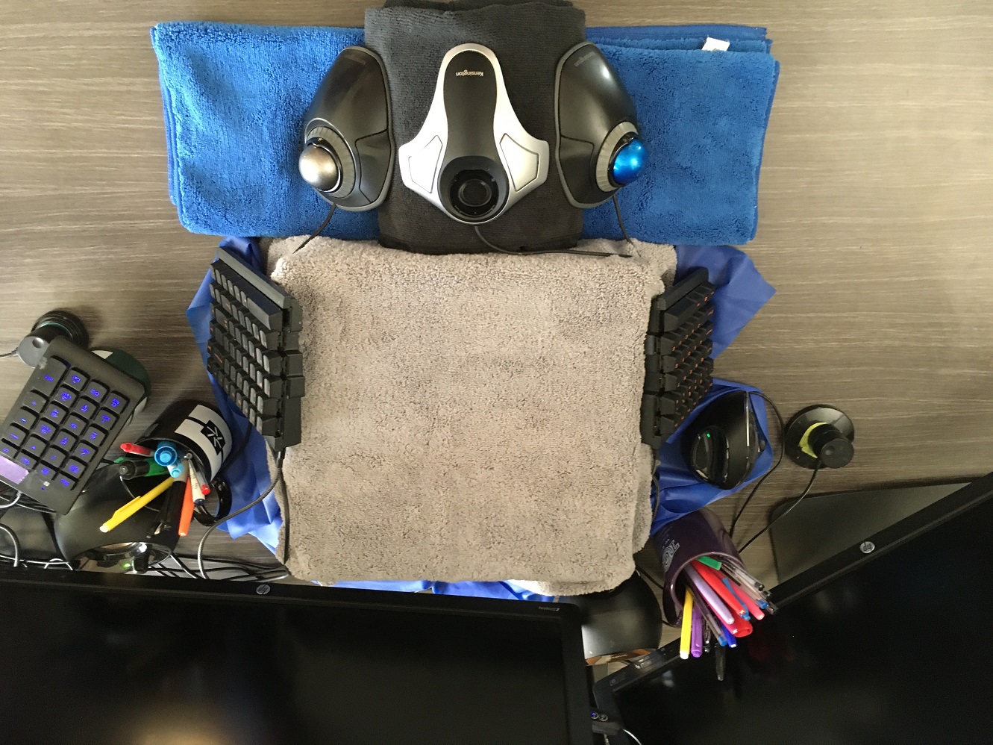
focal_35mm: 29
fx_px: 832
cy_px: 372
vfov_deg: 48.2
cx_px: 496
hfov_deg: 61.7
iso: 400
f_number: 2.2
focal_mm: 4.15
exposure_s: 1/15
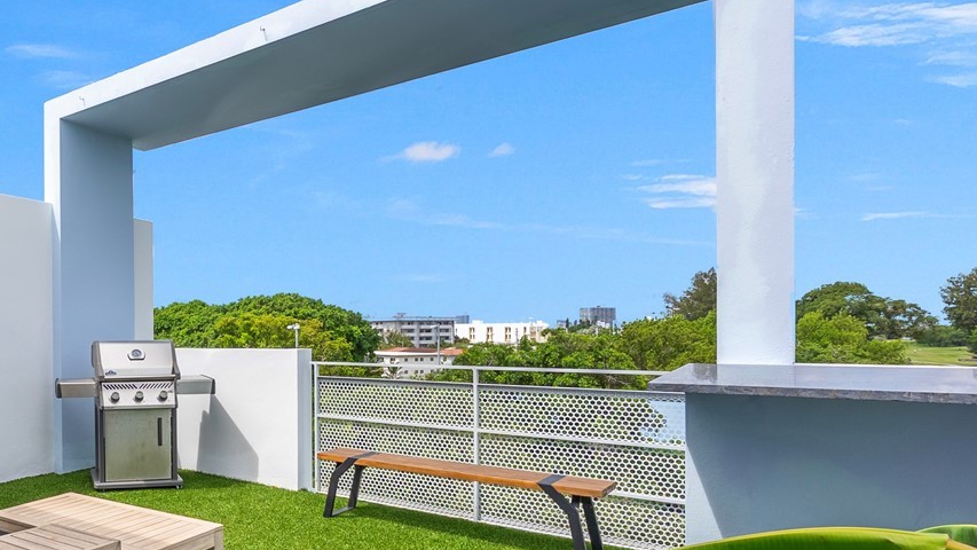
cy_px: 348
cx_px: 128
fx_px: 648
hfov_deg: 63.8
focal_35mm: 25
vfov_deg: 45.5
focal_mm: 12
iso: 100
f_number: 8
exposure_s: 1/250
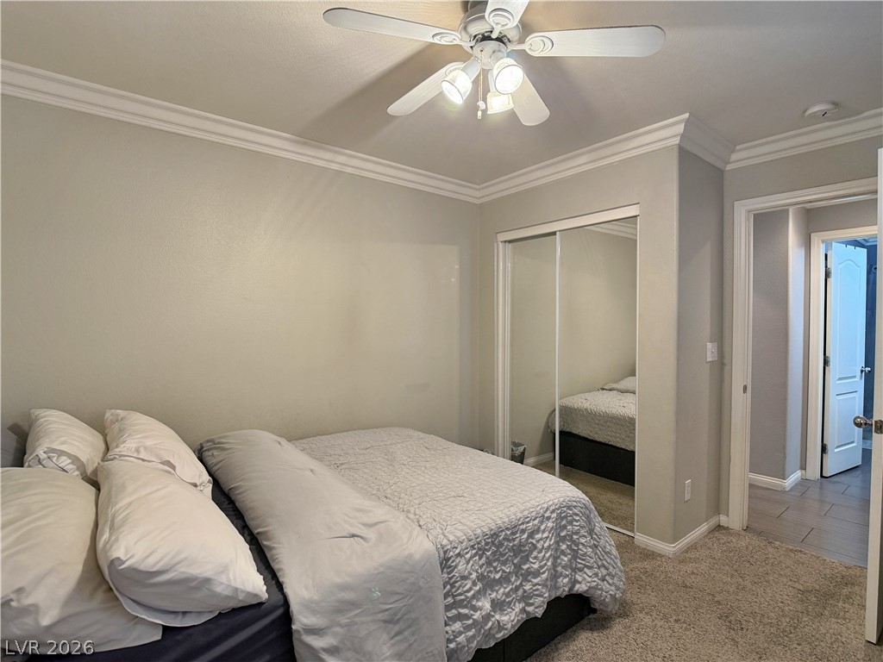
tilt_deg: -0.6
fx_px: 612
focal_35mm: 24
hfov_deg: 71.6
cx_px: 442
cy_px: 331
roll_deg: -0.3
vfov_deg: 56.8
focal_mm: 6.76
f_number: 1.78
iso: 200
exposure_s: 1/60
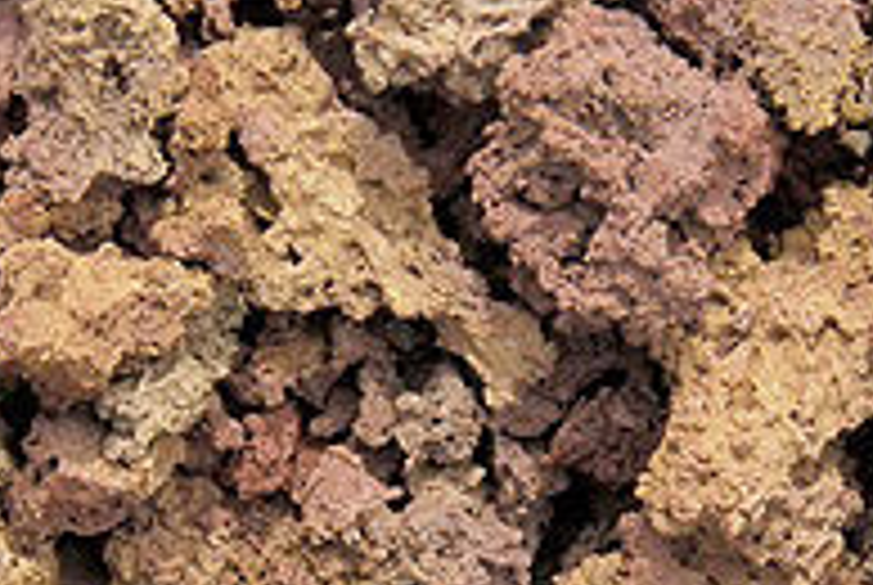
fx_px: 6343
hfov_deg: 7.9
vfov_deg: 5.3
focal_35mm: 261
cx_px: 414
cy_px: 558
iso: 100
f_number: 8
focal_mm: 75
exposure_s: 1/320
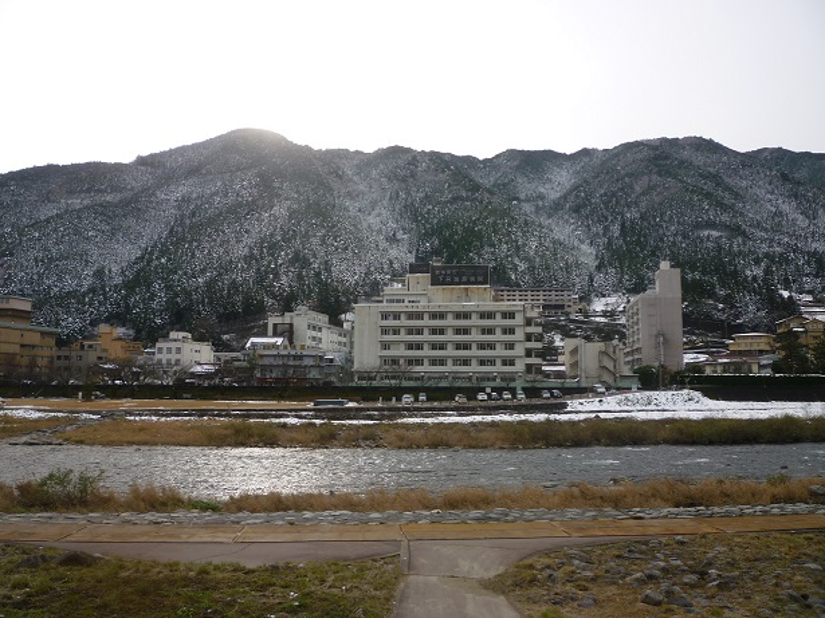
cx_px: 412
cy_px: 309
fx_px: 691
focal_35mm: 29
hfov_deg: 61.7
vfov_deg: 48.2
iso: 80
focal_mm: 5.2
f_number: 3.3
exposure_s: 1/400
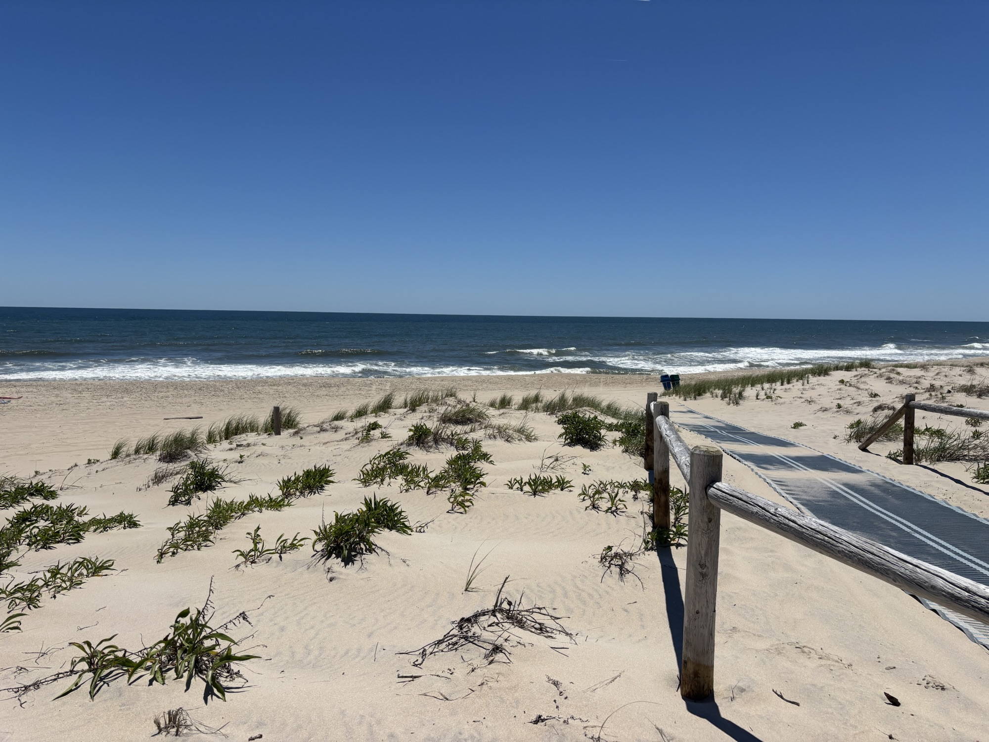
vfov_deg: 53.1
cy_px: 371
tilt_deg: -4.7
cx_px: 494
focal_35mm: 26
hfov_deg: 67.3
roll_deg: -1.1
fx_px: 743
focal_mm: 5.96
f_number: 1.6
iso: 50
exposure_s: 1/8333
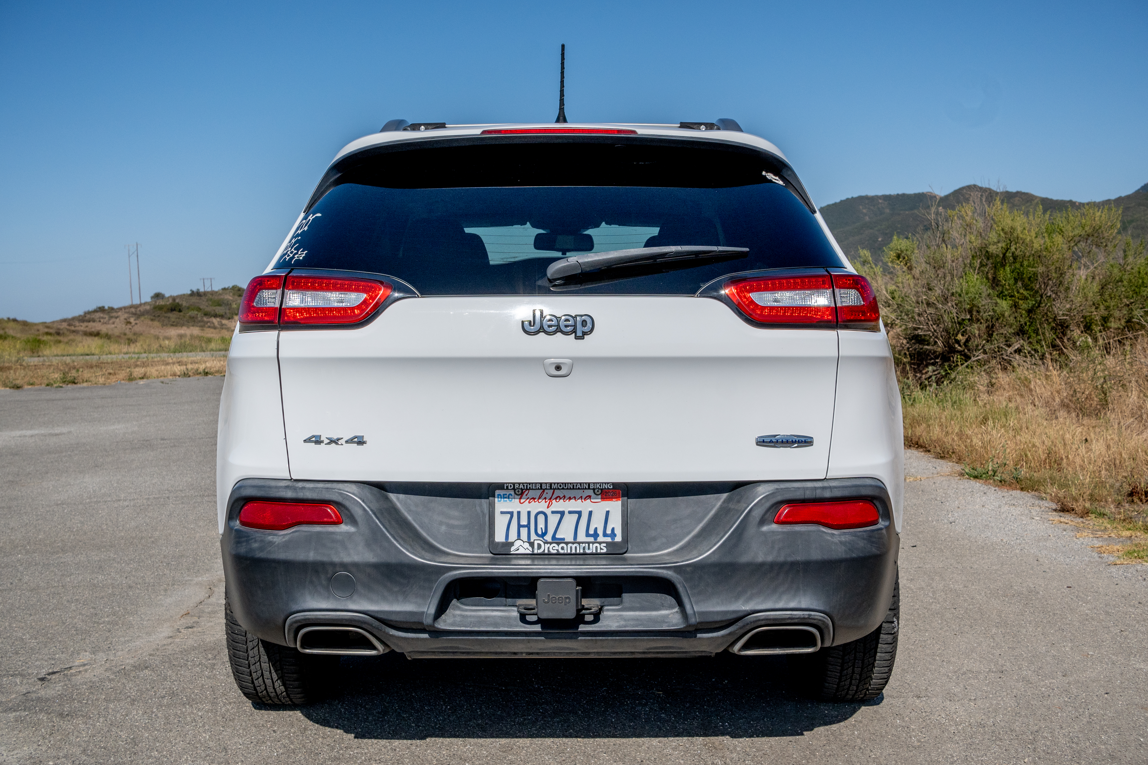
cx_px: 574
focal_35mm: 36
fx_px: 1148
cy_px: 382
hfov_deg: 53.1
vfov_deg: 36.9
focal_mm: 24
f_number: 6.3
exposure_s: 1/2500
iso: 200
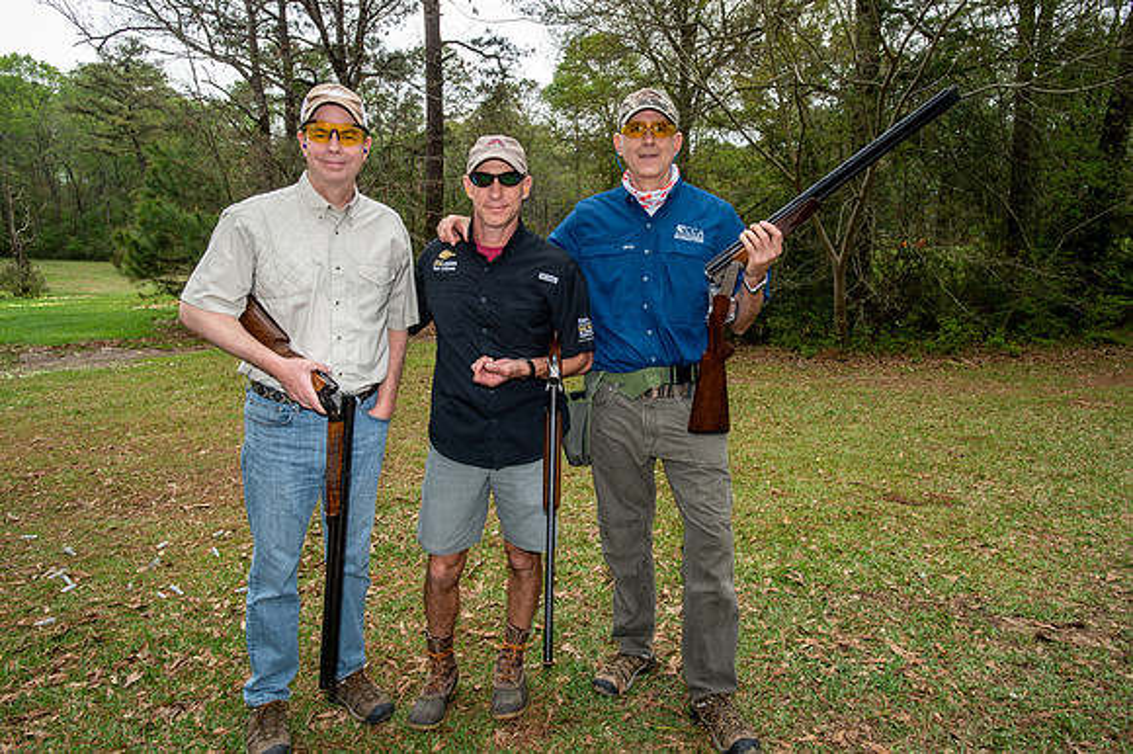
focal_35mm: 25
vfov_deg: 51.2
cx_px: 566
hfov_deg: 71.5
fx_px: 786
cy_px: 377
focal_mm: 25
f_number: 8
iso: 125
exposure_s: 1/60
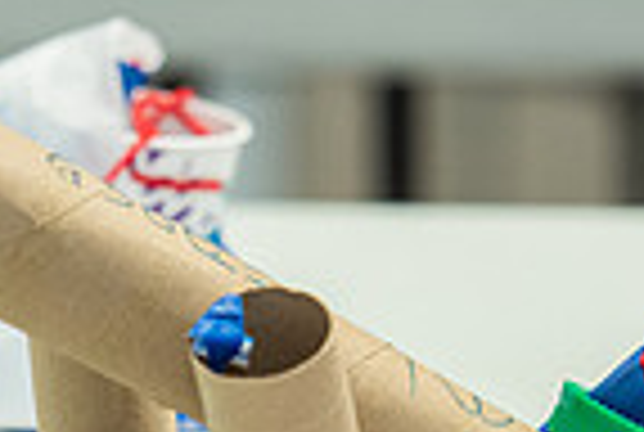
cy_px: 457
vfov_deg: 2.5
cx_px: 77
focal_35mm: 546
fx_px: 9788
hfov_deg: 3.8
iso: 800
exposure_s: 1/200
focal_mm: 135
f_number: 2.8
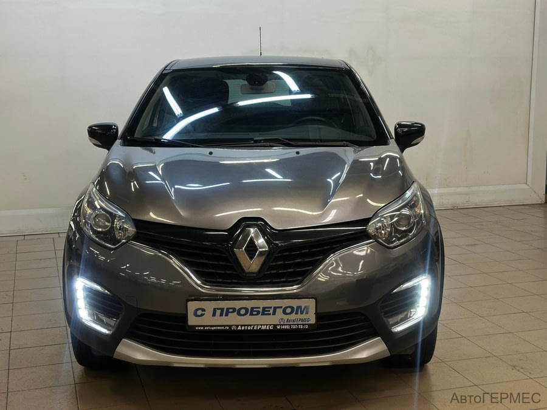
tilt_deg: -9.3
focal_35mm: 48
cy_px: 205
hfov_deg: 39.7
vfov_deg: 30.3
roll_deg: +0.3
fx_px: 758
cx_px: 274
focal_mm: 6.86
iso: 64
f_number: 1.78
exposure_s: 1/50
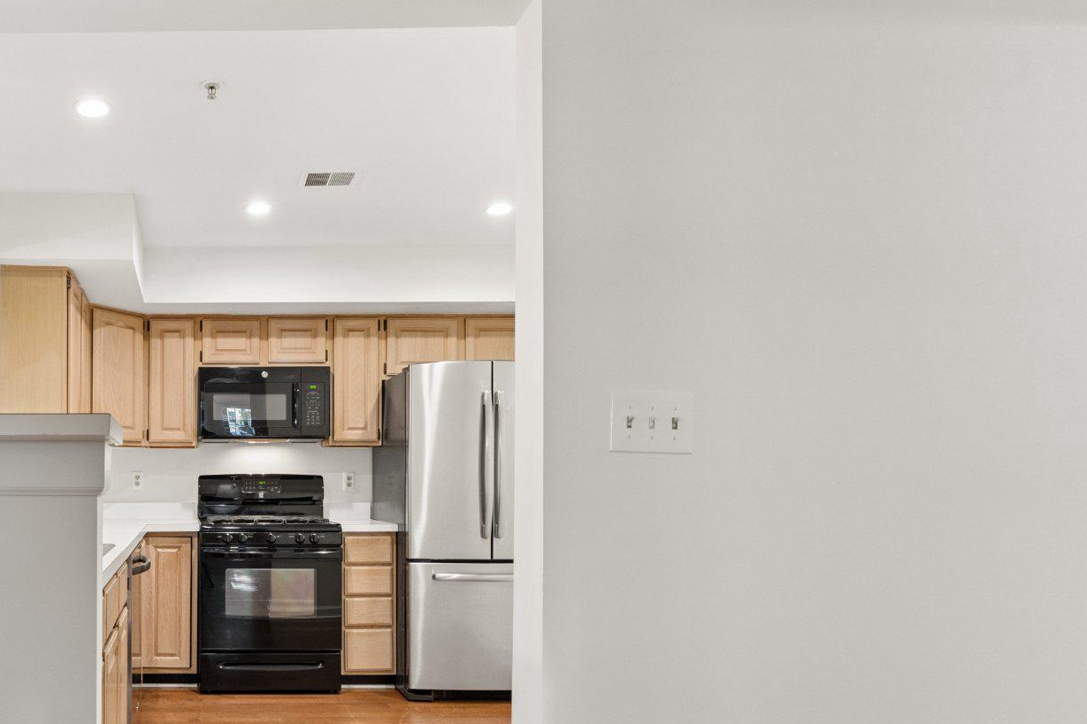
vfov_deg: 49.4
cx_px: 186
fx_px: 770
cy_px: 488
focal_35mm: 26
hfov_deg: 63.1
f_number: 7.1
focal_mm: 15.3
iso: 1250
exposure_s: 1/15
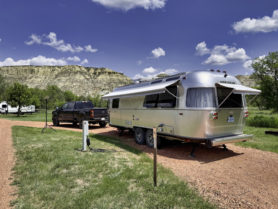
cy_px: 104
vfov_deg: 56.8
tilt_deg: +2.9
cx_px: 139
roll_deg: -0.4
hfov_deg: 71.6
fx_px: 193
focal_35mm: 24
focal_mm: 6.76
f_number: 1.78
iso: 80
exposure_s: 1/6173
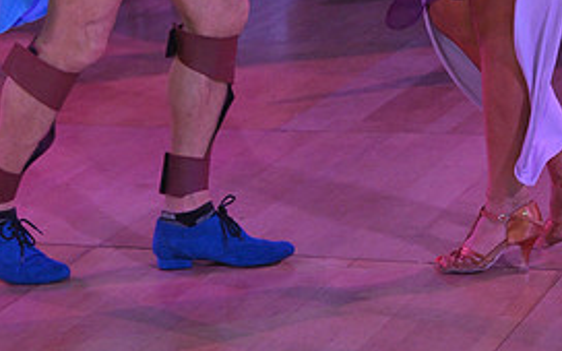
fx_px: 2328
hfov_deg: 13.8
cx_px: 284
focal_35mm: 152
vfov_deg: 8.4
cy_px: -188
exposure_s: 1/400
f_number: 6.3
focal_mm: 70
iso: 2500
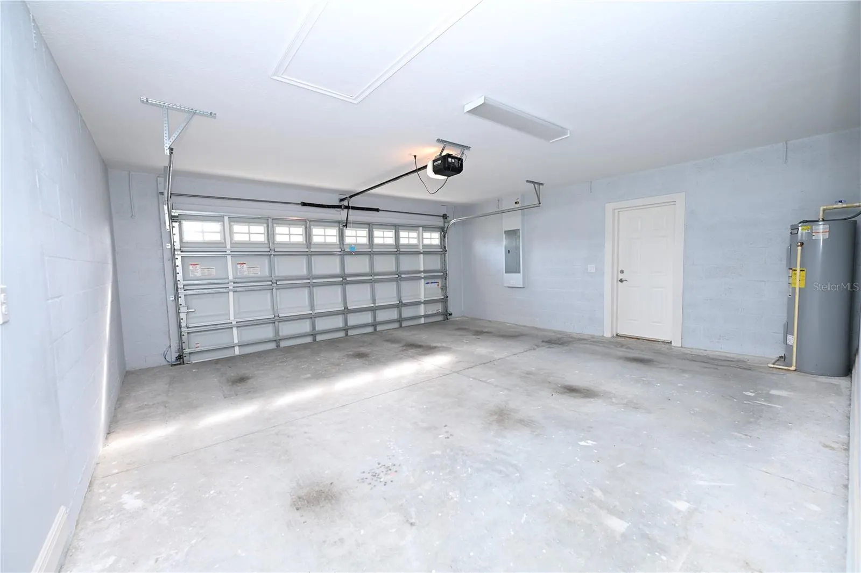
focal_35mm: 14
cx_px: 430
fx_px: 335
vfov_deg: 81.2
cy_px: 286
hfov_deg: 104.3
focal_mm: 14
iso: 320
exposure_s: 1/60
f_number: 4
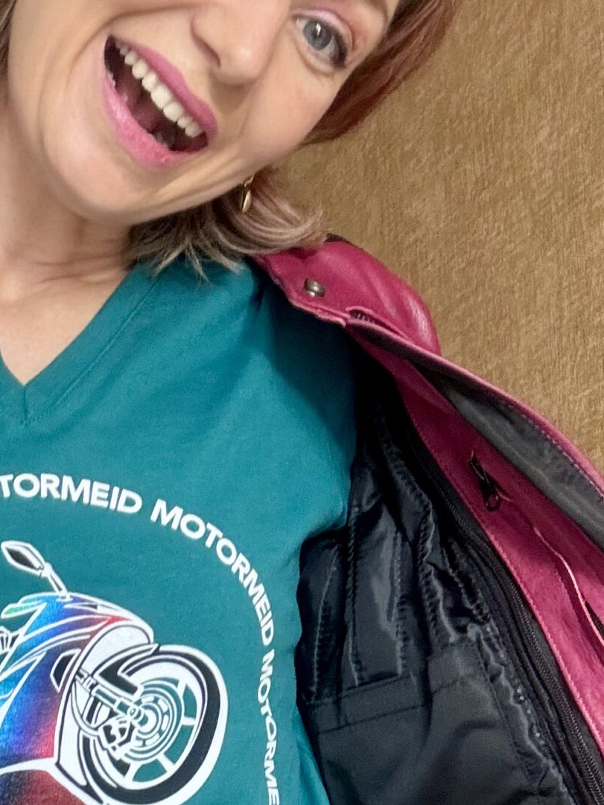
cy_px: 750
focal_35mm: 71
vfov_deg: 26.3
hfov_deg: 20.6
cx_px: 163
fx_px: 1652
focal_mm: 2.69
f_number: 1.9
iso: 100
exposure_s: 1/50
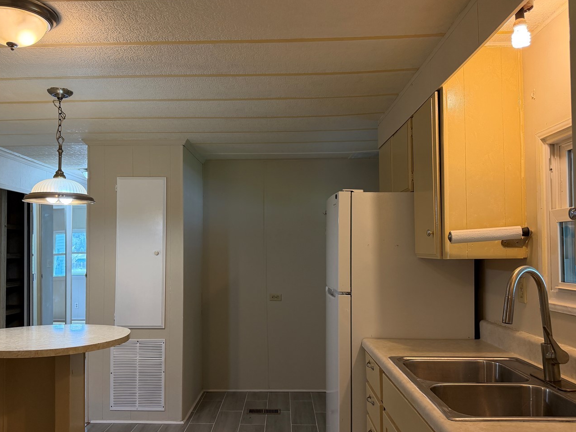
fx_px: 499
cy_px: 232
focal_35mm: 30
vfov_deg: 46.8
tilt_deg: +1.7
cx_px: 261
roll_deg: +0.6
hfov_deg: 59.9
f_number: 1.78
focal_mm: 6.76
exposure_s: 1/173
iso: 200
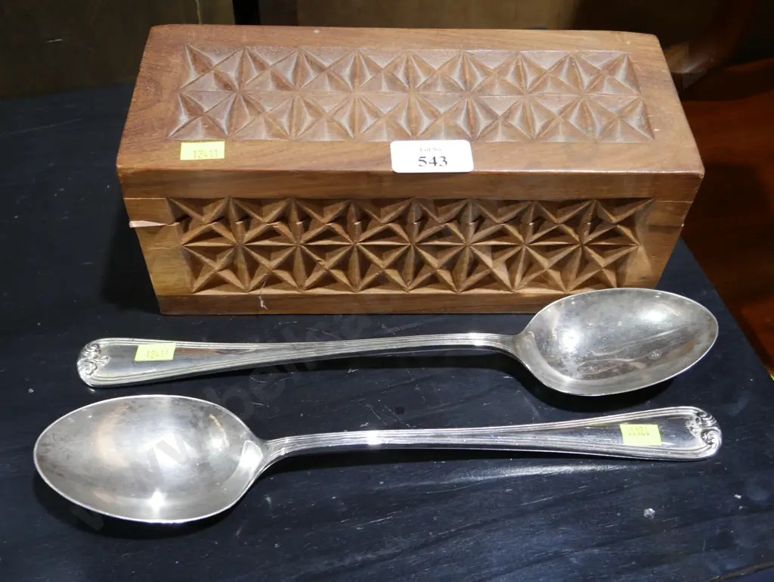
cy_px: 291
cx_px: 387
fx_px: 850
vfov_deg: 37.8
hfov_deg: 49.0
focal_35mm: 38
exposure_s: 1/60
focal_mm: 19
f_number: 4.1
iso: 500
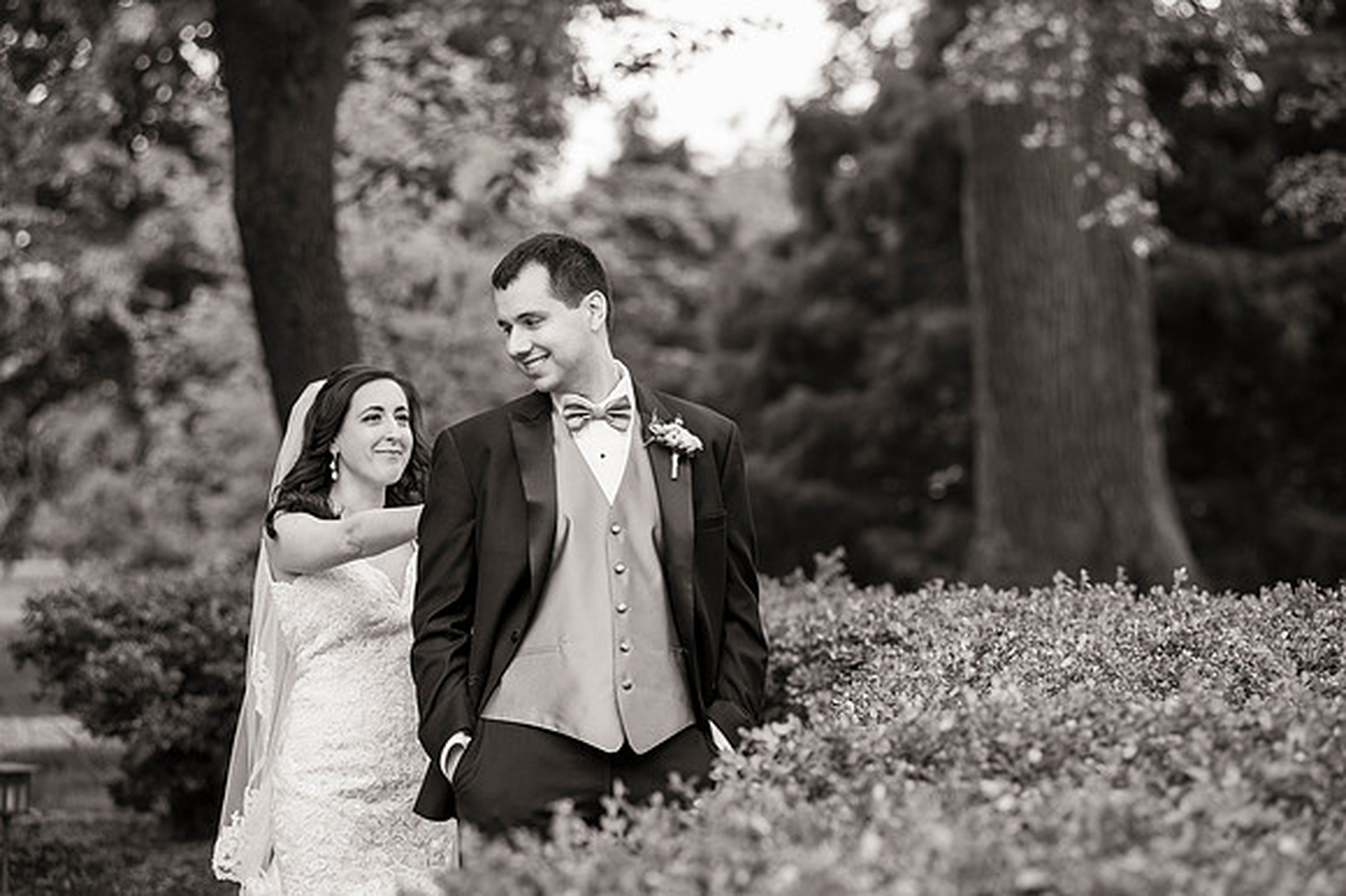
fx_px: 4484
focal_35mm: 120
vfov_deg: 11.4
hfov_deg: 17.1
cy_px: 448
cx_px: 673
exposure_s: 1/320
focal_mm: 120
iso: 200
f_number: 3.5
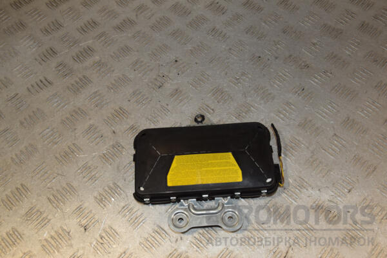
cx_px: 194
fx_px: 403
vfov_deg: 35.5
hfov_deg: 51.3
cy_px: 129
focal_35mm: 38
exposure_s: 1/200
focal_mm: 25
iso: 800
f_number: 9
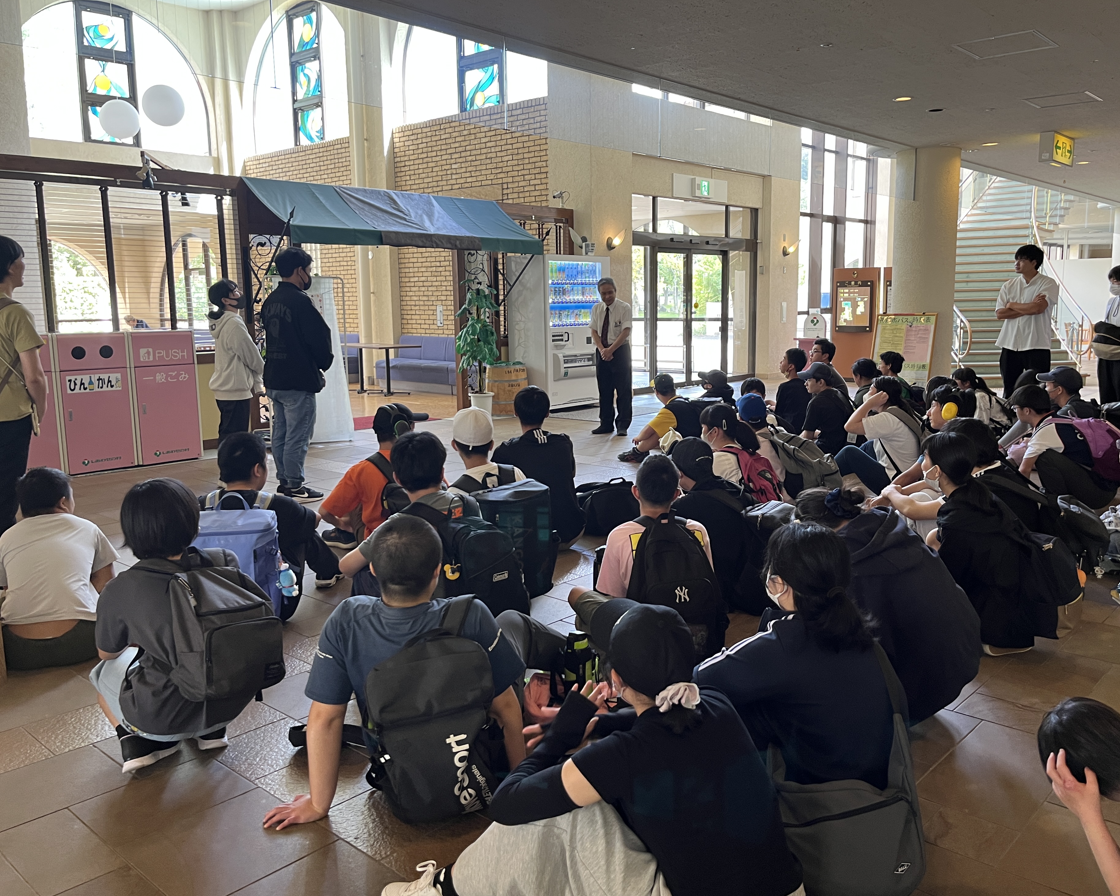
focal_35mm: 28
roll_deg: +0.5
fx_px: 928
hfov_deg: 62.2
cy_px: 437
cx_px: 584
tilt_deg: -8.5
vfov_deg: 51.5
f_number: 1.6
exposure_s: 1/60
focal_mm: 5.1
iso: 80
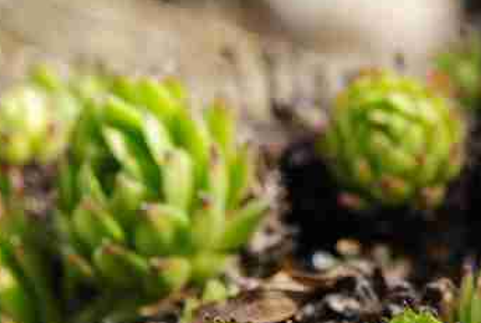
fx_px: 3966
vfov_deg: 4.7
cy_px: 361
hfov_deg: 6.9
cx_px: 426
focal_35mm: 296
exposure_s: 1/125
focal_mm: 85
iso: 100
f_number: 6.3
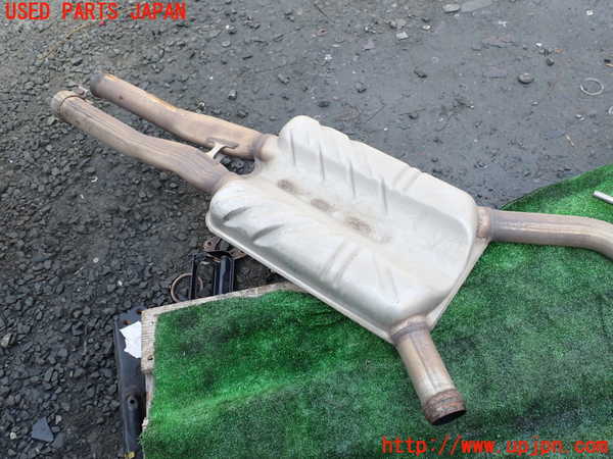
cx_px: 306
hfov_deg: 60.0
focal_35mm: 30
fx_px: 531
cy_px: 230
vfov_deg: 46.8
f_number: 3.2
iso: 100
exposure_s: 1/100
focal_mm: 5.4
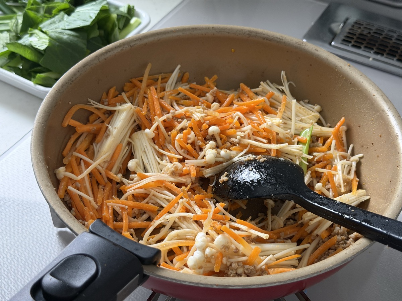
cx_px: 201
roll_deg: -2.9
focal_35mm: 48
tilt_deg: -44.2
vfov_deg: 30.3
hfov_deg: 39.7
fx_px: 557
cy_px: 150
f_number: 1.78
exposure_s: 1/50
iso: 200
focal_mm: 6.76
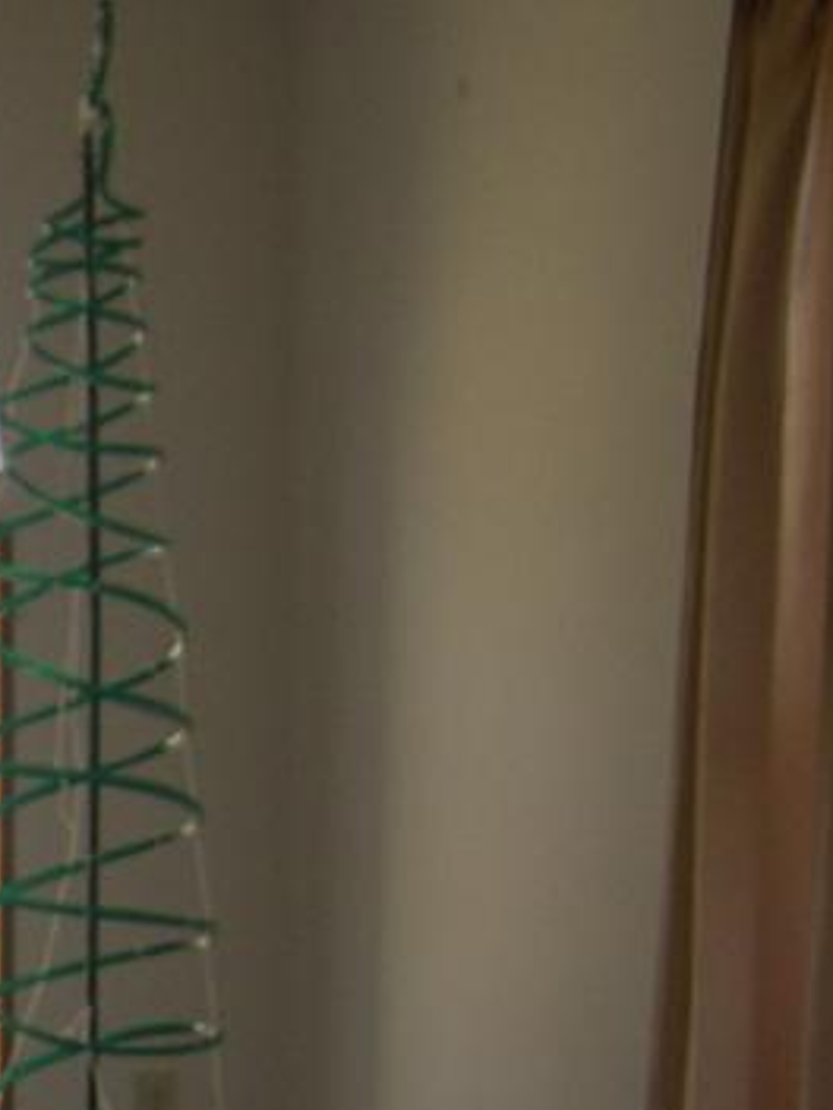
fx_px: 4428
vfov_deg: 14.0
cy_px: 1258
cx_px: -1007
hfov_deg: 9.8
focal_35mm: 138
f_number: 2.8
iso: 100
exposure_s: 1/40.8
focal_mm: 8
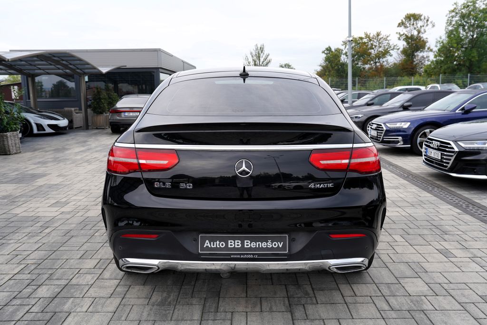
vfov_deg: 43.6
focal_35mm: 30
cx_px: 244
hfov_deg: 61.9
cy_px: 162
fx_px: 406
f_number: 5.6
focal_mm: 30
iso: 100
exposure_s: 1/100
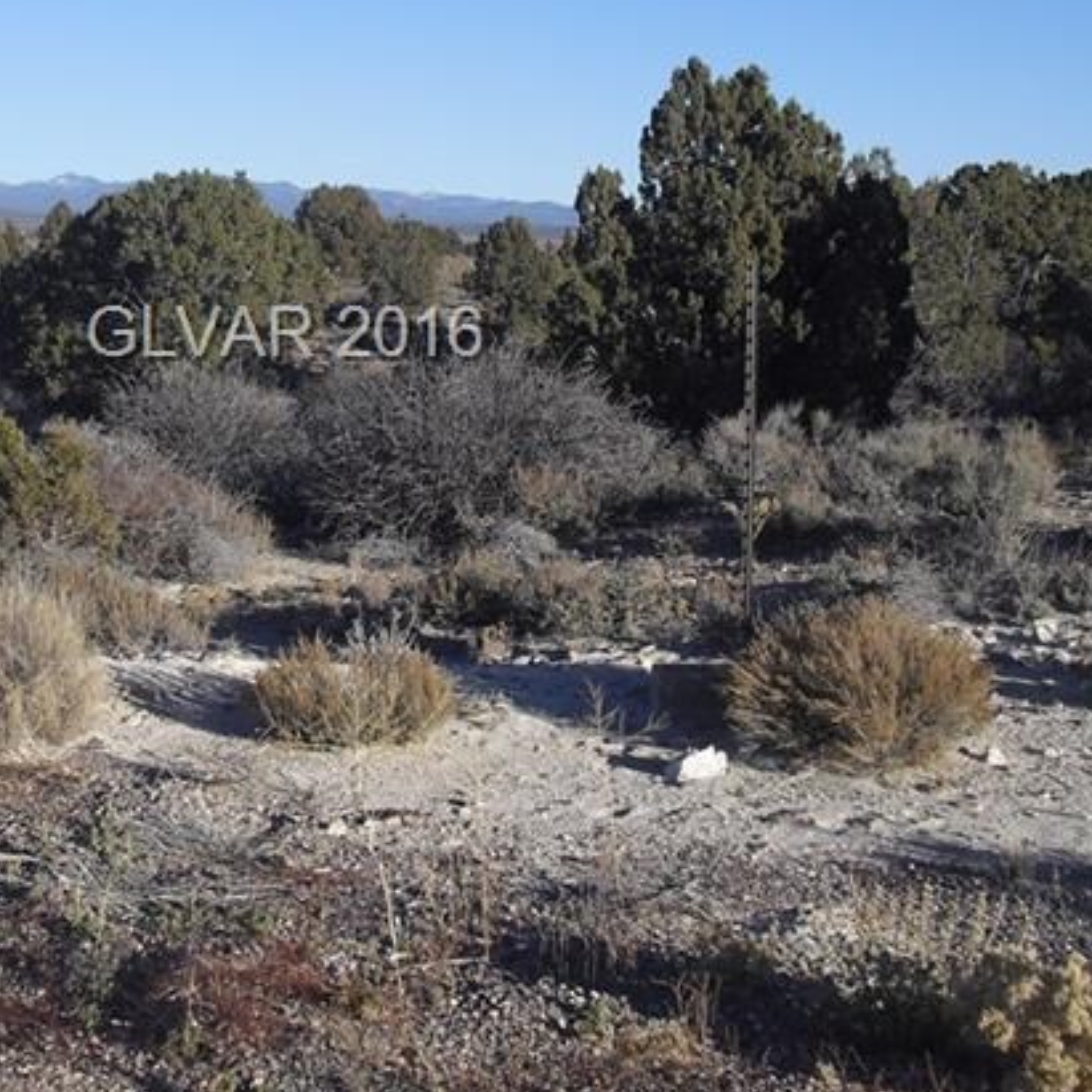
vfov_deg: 27.5
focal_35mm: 62
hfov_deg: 27.4
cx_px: 298
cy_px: 335
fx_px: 2213
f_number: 7.8
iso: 64
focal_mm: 6.3
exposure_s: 1/125
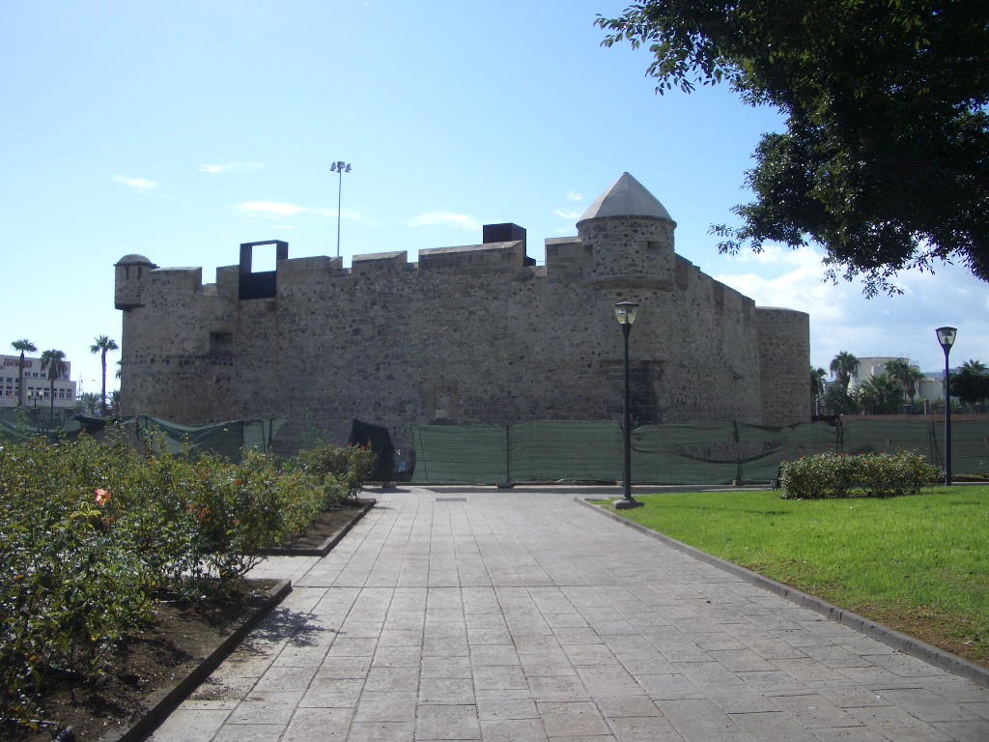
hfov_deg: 52.6
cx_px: 494
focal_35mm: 35
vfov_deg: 40.7
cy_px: 371
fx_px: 1000
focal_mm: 5.8
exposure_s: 1/640
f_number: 4.3
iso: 50
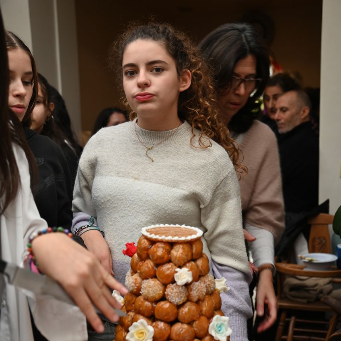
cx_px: 170
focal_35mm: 59
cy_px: 223
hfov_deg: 29.1
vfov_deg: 28.9
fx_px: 658
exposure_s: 1/125
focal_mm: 46
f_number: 4
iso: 640
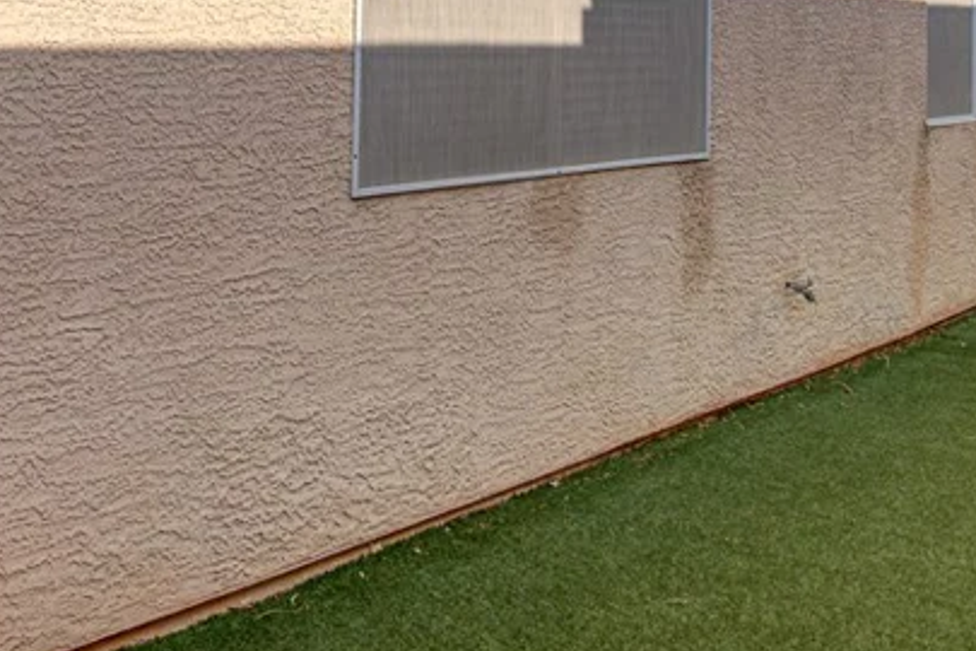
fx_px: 1166
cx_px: 506
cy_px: 20
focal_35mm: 43
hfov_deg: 45.4
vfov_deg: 29.4
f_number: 8
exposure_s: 1/1600
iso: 320
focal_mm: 17
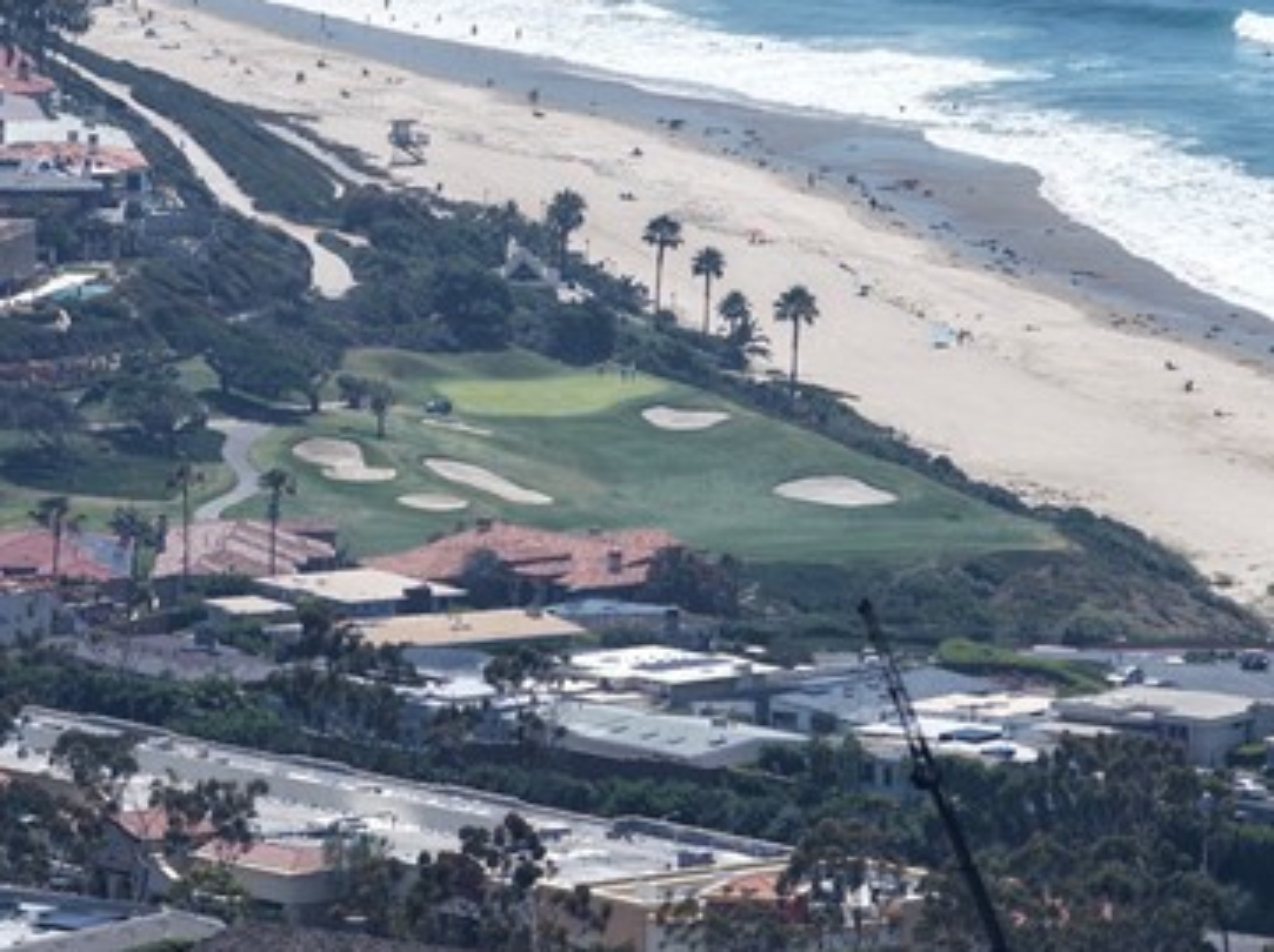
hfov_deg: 4.2
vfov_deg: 3.1
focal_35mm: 477
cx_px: 392
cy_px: 88
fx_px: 17538
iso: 125
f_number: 2.8
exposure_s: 1/1600
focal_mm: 40
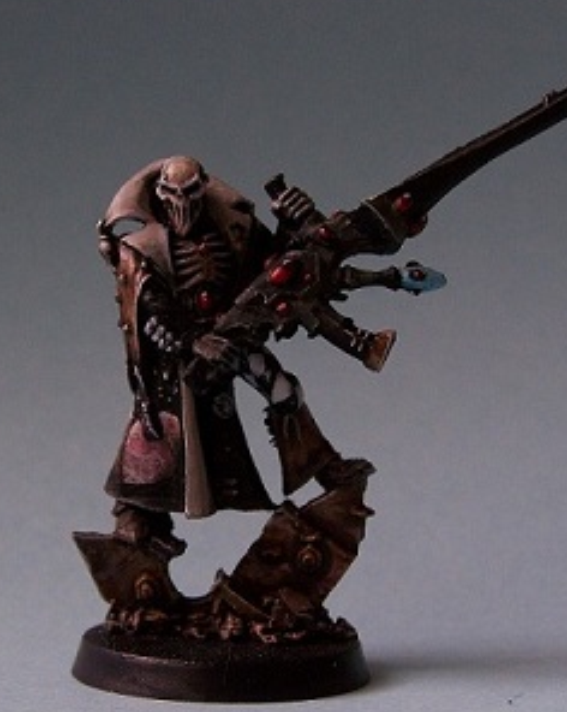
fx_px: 2249
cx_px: 250
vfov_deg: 18.0
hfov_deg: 14.4
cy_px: 354
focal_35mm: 107
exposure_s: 1/8
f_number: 3.6
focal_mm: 12.4
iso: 100
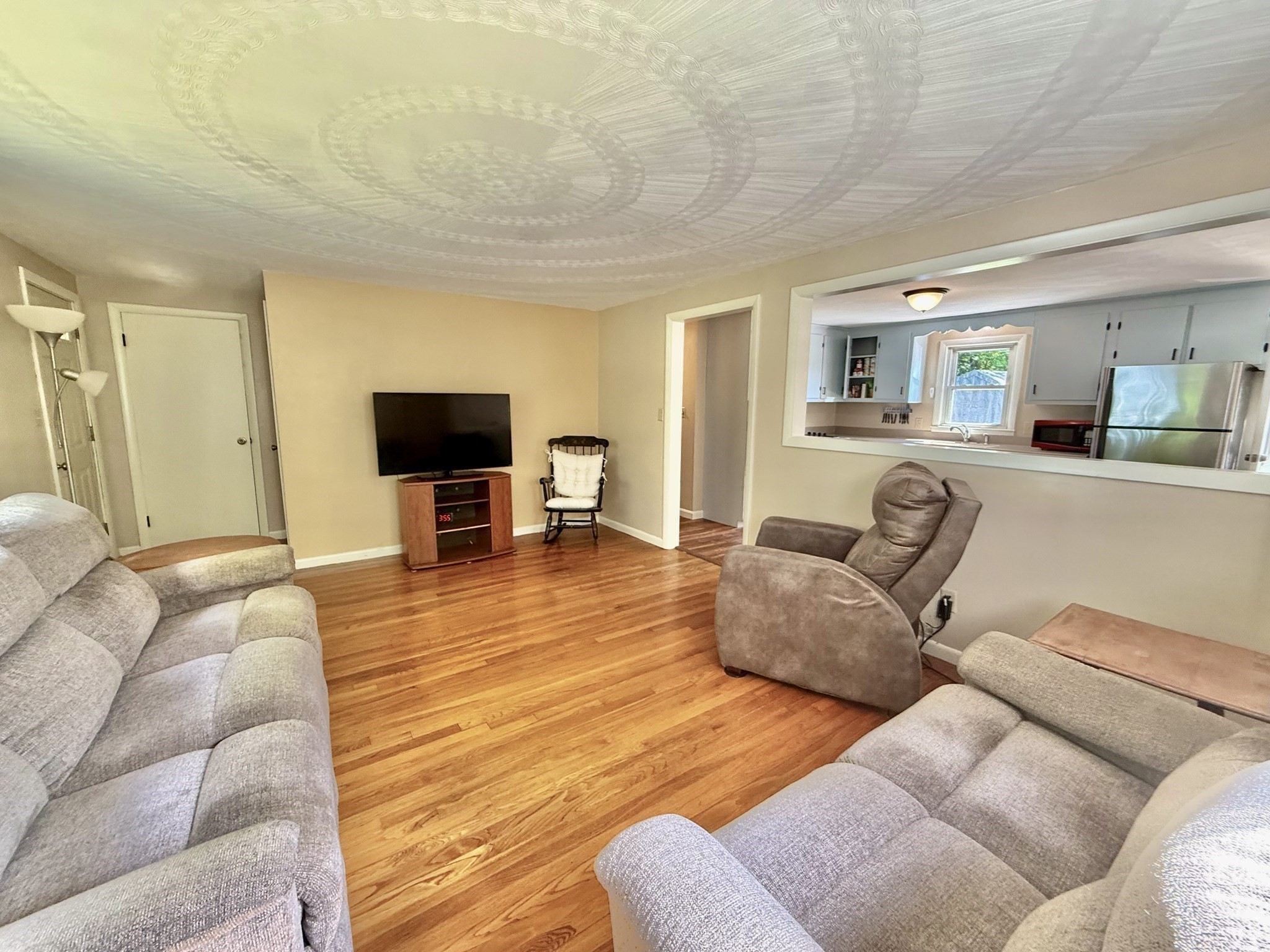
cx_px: 635
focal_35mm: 14
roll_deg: -0.6
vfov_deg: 85.7
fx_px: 514
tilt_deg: -8.9
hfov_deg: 102.1
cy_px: 476
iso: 320
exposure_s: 1/60
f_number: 2.2
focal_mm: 2.22
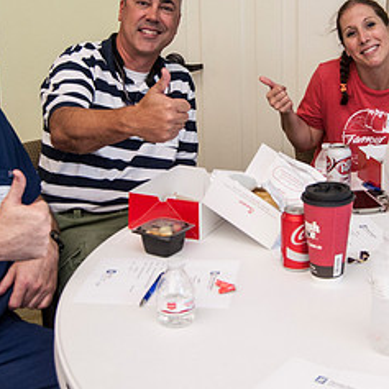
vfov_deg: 30.3
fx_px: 712
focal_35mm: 56
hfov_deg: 30.3
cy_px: 127
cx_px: 261
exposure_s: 1/50
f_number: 3.5
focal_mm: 18
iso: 640
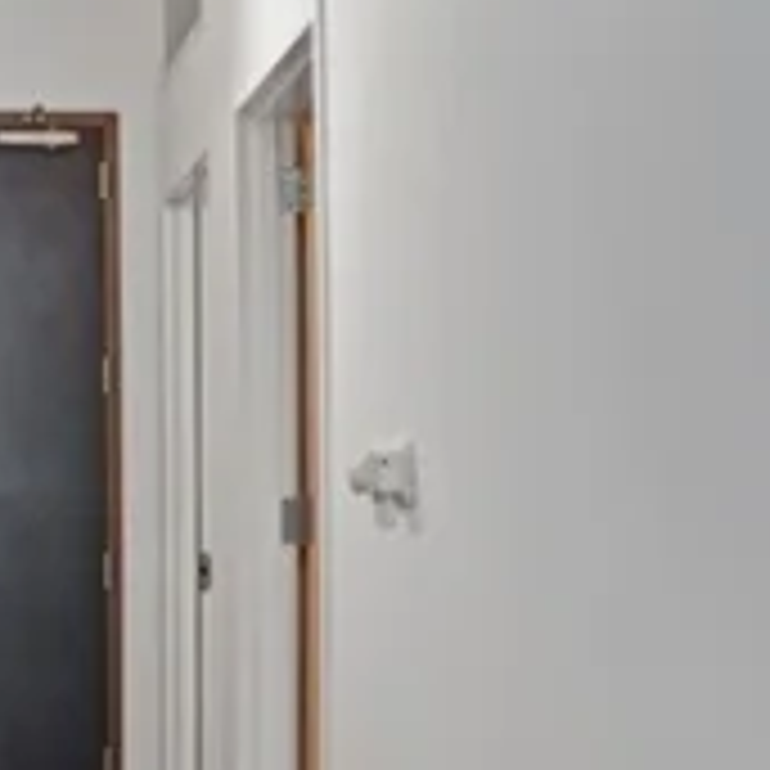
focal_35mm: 71
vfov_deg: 24.1
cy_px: 558
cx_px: -56
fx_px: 1787
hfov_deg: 23.0
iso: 400
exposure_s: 2
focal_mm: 17
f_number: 8
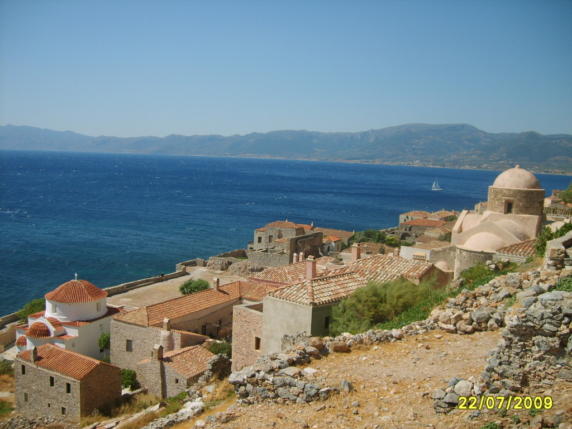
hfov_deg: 52.6
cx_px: 286
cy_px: 214
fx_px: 578
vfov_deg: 40.7
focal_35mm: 35
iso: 50
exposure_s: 1/250
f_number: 7.1
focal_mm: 5.8
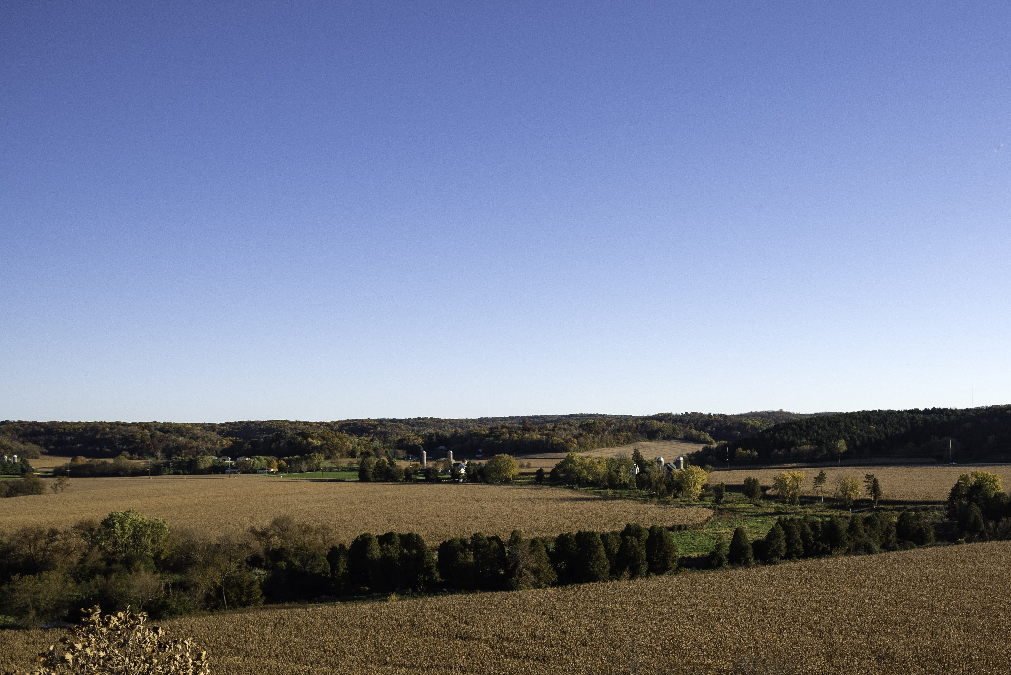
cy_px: 420
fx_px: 955
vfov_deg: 38.7
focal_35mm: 34
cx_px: 659
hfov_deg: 54.8
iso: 400
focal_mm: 24
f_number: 11
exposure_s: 1/400
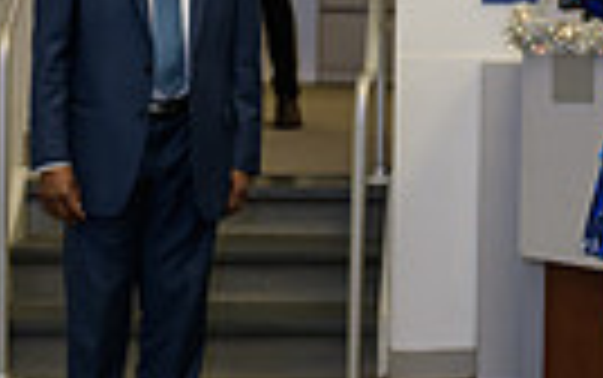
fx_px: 2319
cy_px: 65
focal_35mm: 141
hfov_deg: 13.7
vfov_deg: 9.3
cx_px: 963
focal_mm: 32
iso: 400
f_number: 3.2
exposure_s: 1/125
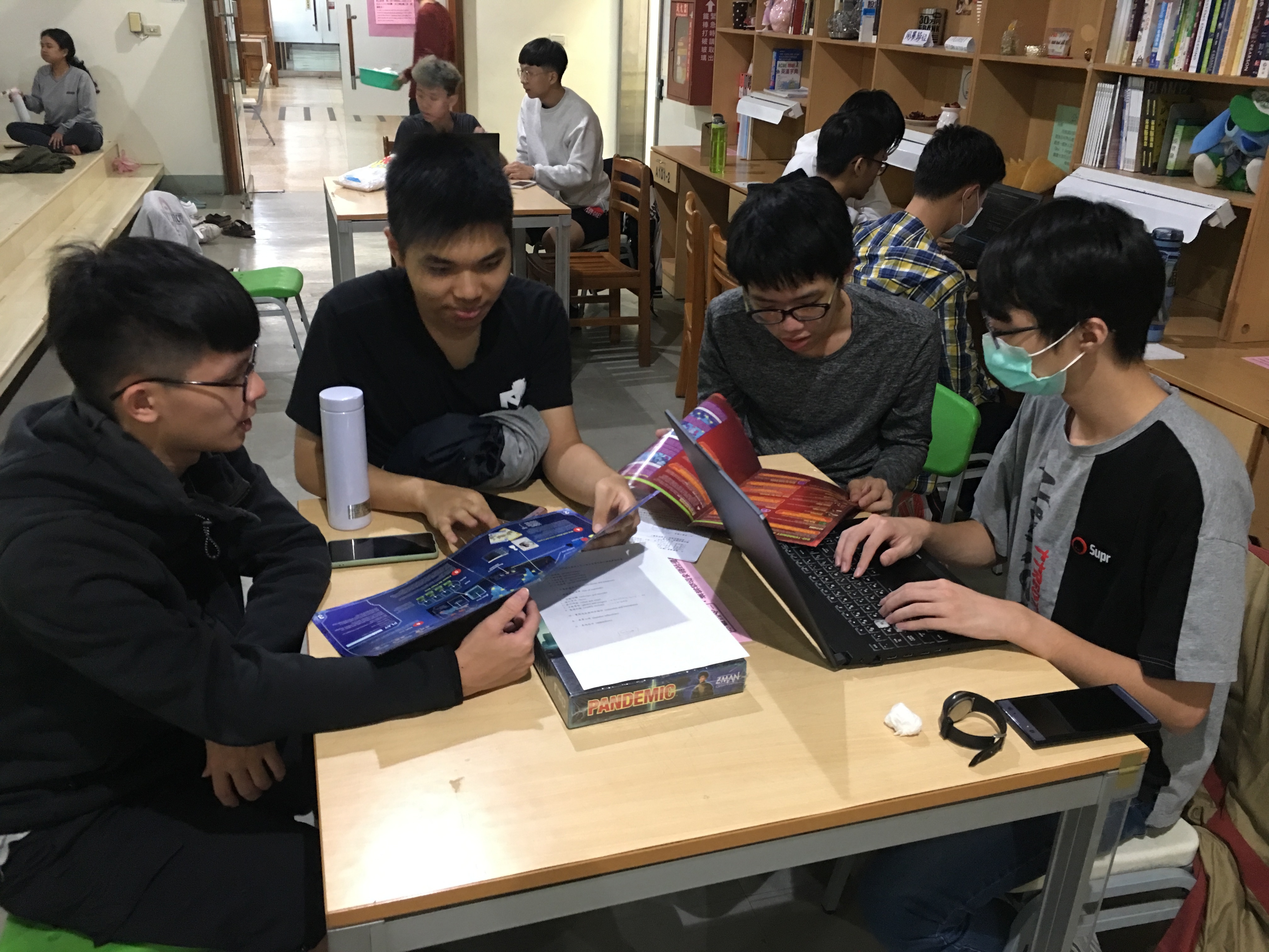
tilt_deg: -22.4
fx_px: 1063
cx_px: 634
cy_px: 476
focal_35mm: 29
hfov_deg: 61.7
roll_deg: -2.1
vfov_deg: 48.2
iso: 100
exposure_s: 1/10
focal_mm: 4.15
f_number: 2.2
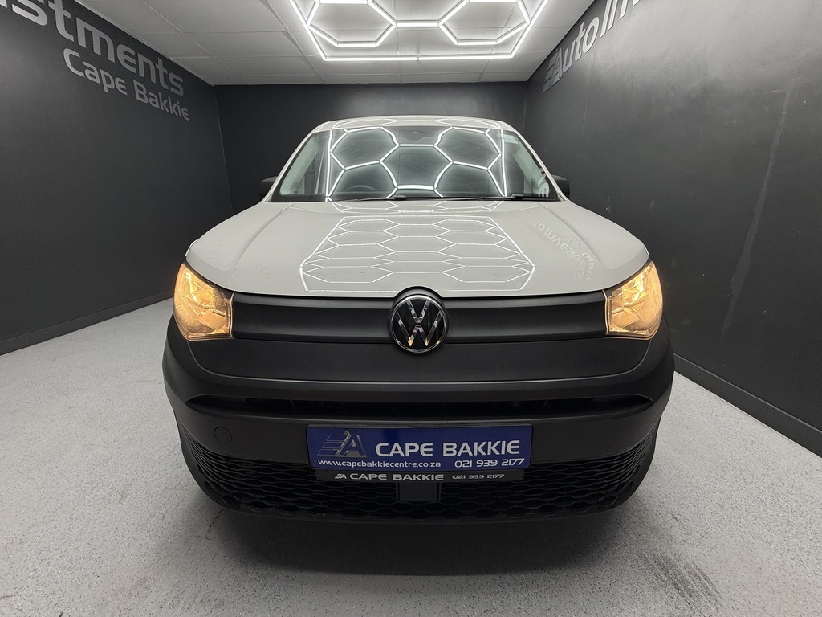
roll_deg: +0.5
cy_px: 308
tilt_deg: -15.3
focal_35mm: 14
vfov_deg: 85.7
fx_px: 332
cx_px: 411
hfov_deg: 102.1
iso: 64
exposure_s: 1/99
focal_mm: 2.22
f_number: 2.2
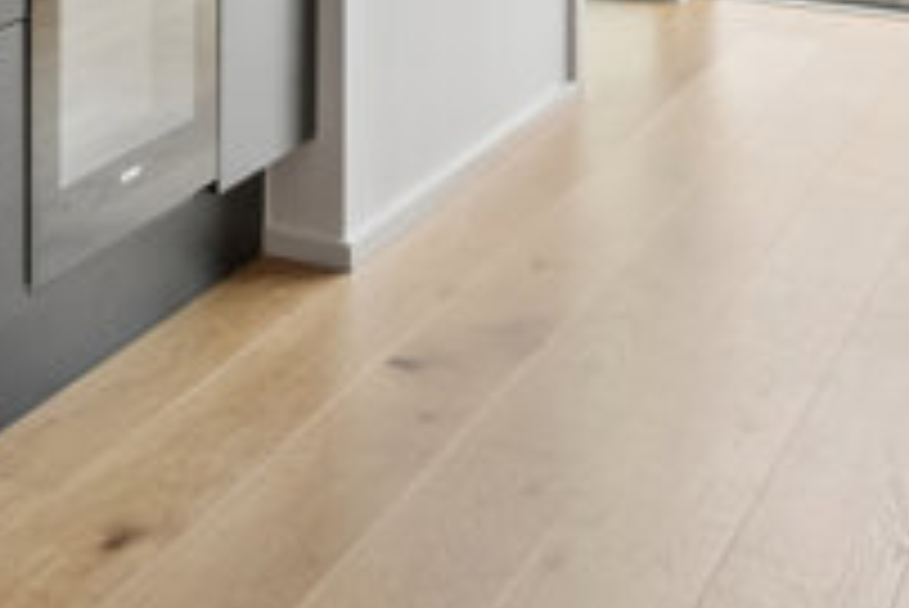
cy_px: -426
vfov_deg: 14.8
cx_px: -454
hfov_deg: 20.8
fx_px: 2097
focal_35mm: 83
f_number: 8
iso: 200
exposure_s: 1/8
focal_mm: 14
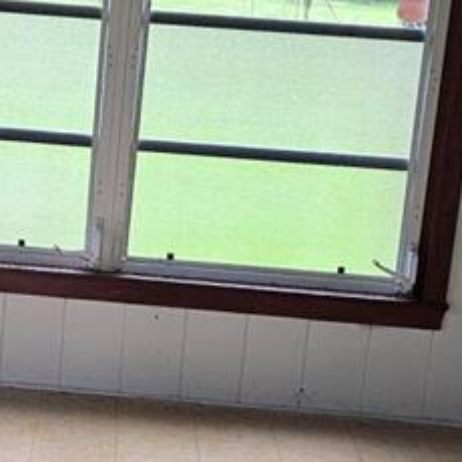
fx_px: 1601
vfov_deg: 16.4
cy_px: 321
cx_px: 68
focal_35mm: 106
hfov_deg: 16.3
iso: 50
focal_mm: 5.4
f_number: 1.8
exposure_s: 1/180
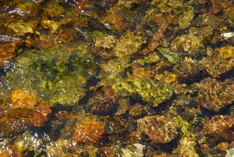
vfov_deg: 10.8
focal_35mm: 128
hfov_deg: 16.0
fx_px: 830
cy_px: 78
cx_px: 117
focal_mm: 85
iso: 200
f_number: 8
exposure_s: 1/250
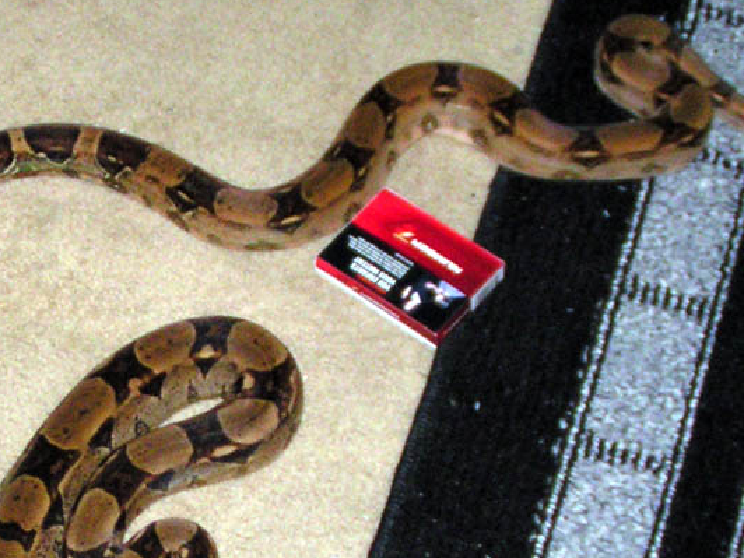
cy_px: 431
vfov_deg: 13.9
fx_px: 2278
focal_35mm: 106
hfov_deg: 18.3
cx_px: 129
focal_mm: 7.3
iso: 200
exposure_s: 1/50
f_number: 2.8
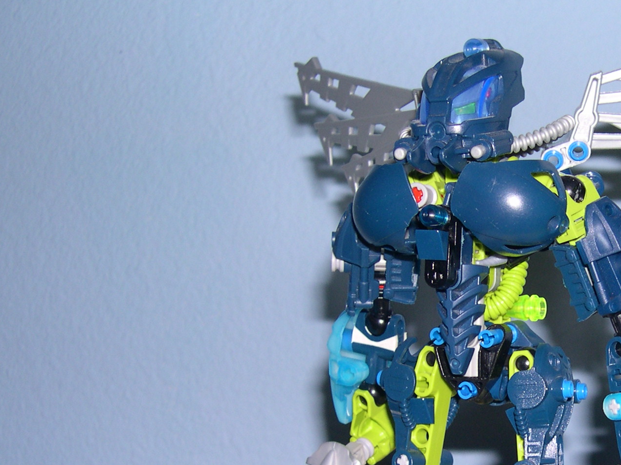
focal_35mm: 68
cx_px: 524
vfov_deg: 21.4
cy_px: 365
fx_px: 1220
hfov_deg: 27.8
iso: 100
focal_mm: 8
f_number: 2.8
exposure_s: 1/60
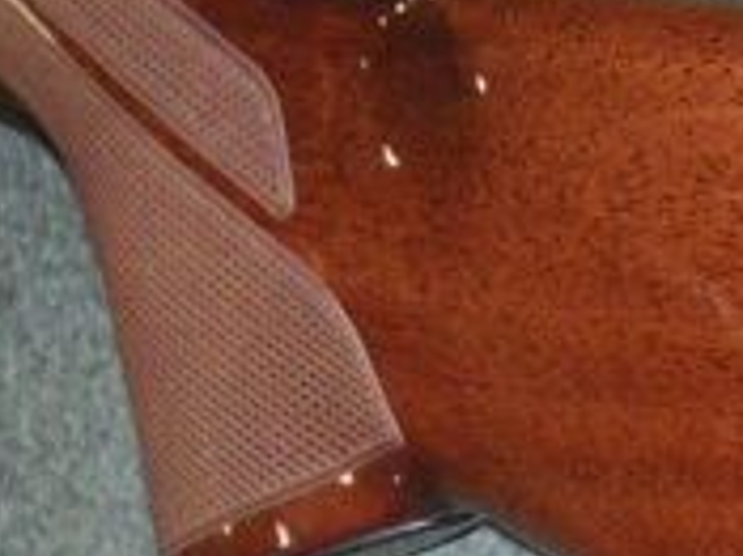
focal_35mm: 144
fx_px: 3089
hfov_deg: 13.5
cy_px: 855
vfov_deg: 9.9
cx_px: 773
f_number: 3.5
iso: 400
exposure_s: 1/50
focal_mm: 5
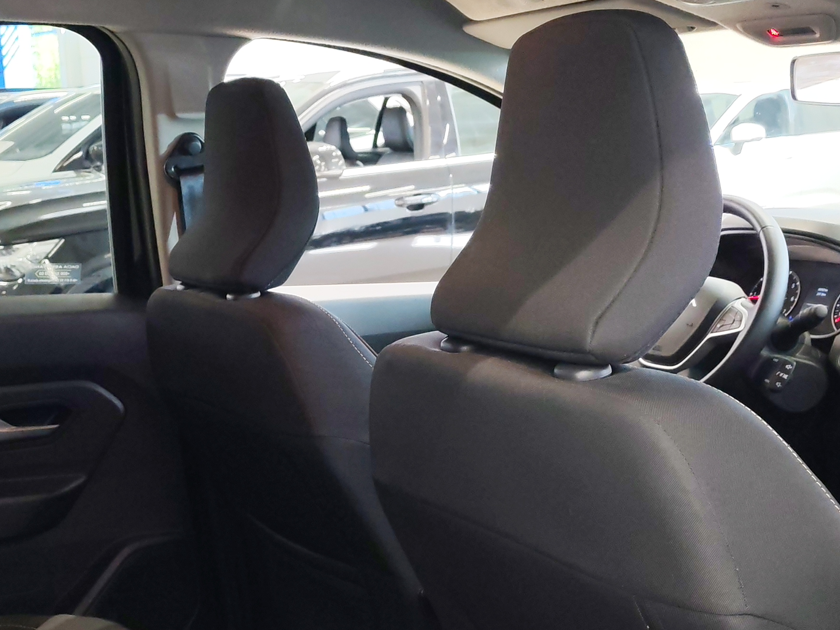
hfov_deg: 34.3
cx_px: 403
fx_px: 1359
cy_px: 449
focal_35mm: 56
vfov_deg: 25.9
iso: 1000
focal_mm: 6.12
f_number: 1.9
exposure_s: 1/100
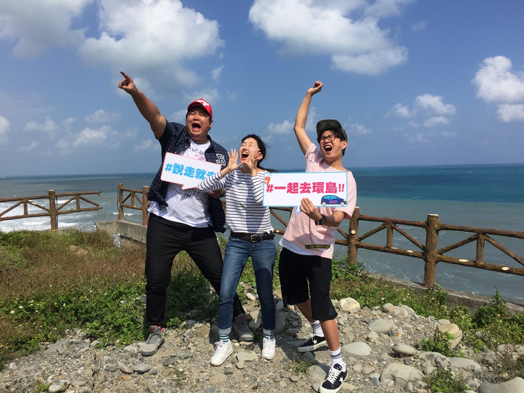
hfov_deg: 61.7
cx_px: 262
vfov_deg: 48.2
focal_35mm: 29
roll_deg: +2.3
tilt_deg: -3.1
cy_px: 196
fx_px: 439
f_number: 2.2
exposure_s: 1/3968
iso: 32
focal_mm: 4.15
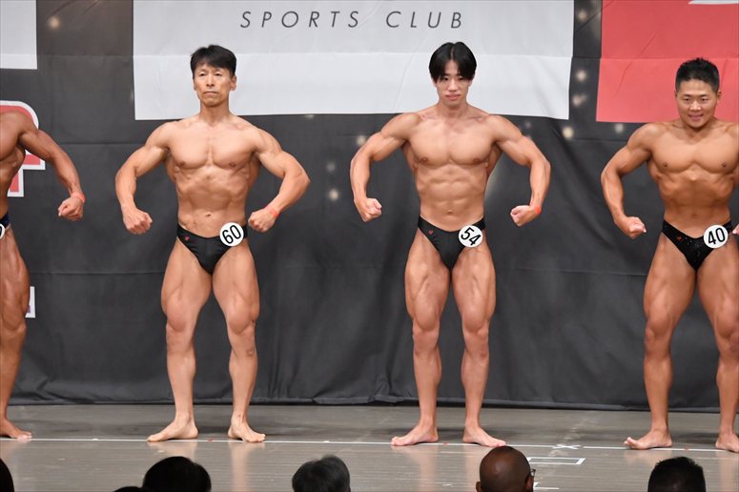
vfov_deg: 6.3
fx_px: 4452
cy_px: 246
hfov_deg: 9.5
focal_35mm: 217
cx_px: 370
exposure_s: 1/400
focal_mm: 145
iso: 6400
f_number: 5.6
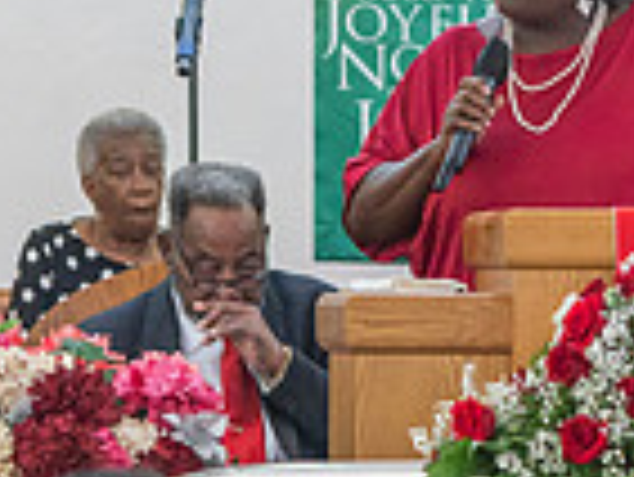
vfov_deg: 3.1
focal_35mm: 484
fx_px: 8872
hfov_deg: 4.1
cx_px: 630
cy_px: 274
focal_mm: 120
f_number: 4
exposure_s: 1/100
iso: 1000
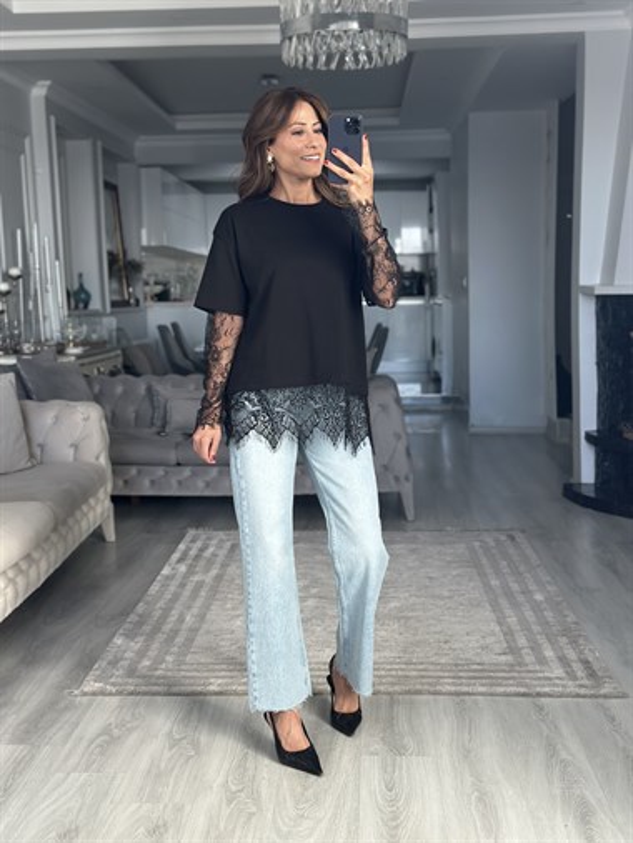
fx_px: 1169
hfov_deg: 30.3
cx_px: 316
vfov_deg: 39.6
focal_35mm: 48
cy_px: 422
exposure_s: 1/117
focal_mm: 6.86
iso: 125
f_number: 1.78
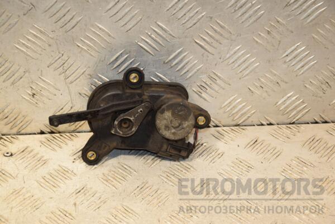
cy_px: 112
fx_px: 865
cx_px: 168
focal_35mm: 93
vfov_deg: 14.7
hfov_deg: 21.9
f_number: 6.3
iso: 800
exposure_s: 1/200
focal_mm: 62
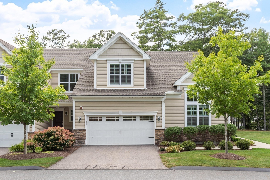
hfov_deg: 51.9
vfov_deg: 35.9
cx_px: 138
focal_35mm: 37
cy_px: 93
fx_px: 277
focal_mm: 22
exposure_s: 1/125
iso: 100
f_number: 5.6
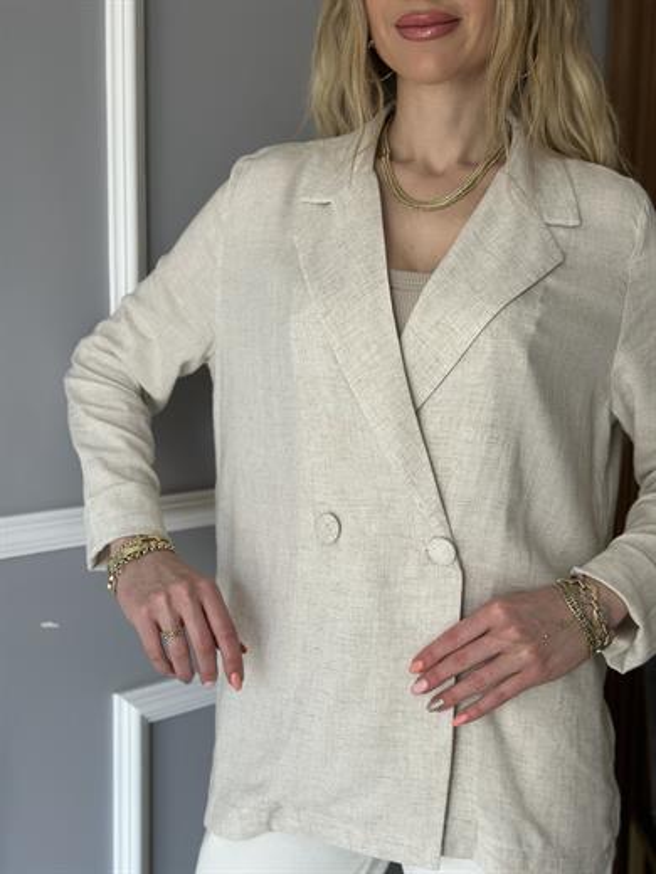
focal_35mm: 48
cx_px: 328
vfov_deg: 39.7
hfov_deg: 30.3
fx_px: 1213
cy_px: 437
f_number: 1.78
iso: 80
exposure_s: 1/419
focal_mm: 6.86
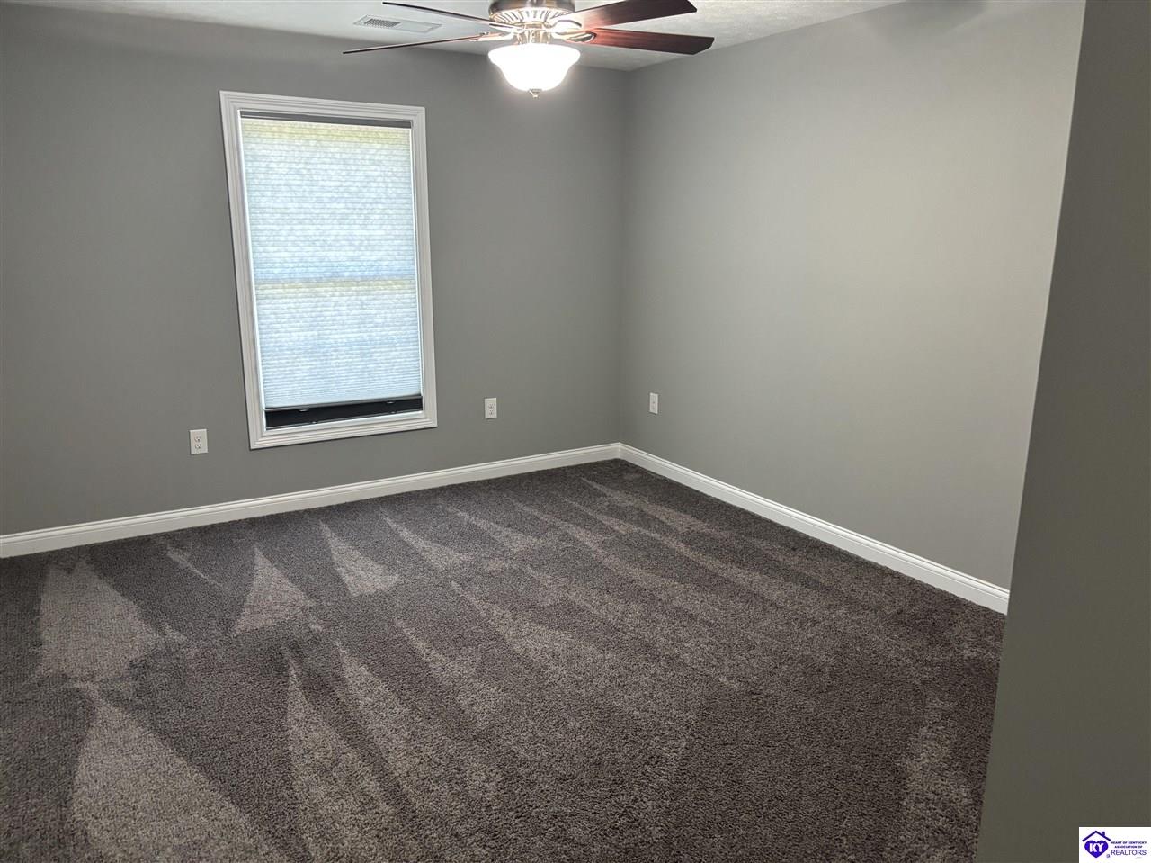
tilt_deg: -13.2
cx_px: 576
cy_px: 432
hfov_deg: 67.3
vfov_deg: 53.0
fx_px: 864
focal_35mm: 26
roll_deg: -0.2
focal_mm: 5.96
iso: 500
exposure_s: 1/60
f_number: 1.6
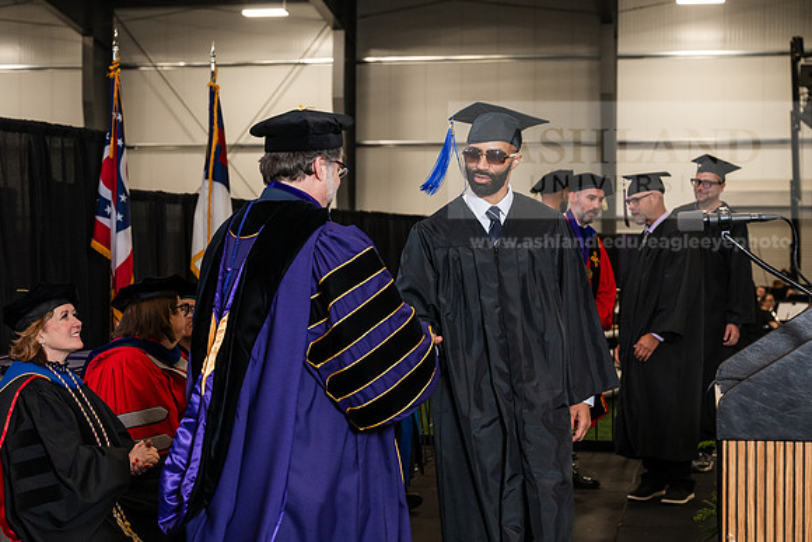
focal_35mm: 62
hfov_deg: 32.4
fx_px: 1399
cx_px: 406
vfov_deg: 21.9
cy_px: 271
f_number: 5
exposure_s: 1/200
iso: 1250
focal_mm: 62
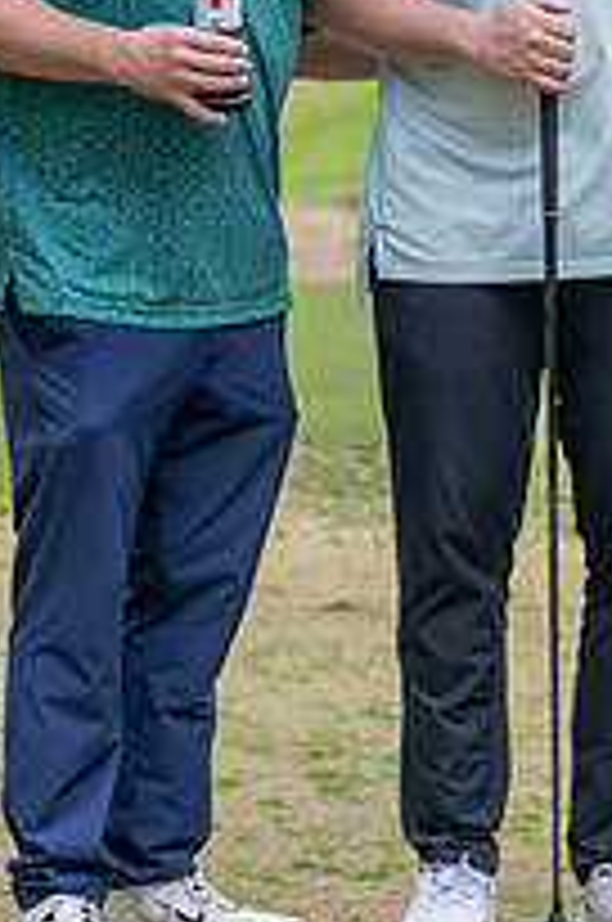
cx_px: 826
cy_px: 127
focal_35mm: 303
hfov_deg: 4.5
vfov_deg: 6.8
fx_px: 7752
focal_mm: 81
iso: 400
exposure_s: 1/500
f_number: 5
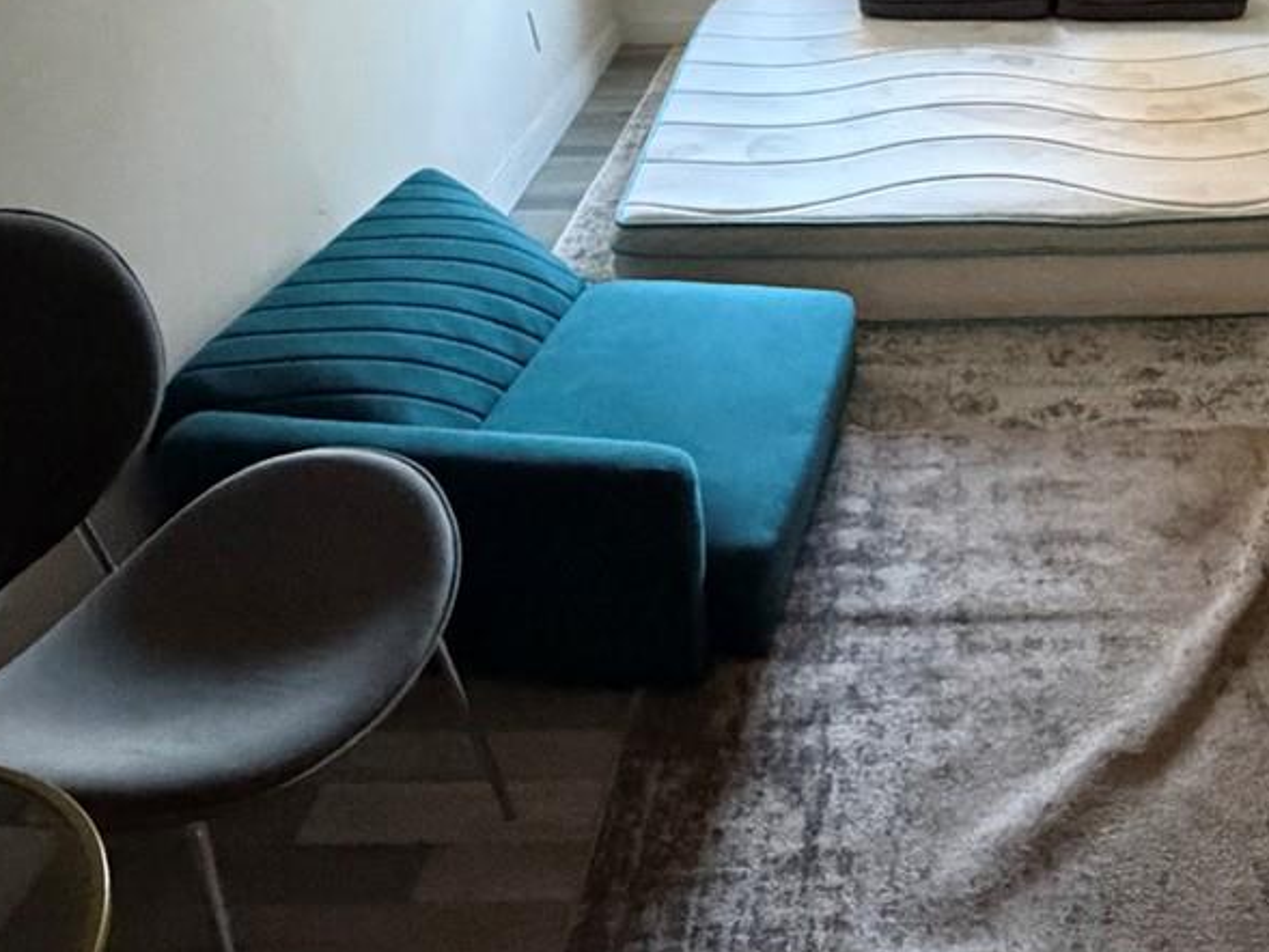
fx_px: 1393
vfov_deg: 36.5
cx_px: 974
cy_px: 198
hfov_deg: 46.9
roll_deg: -1.1
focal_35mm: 38
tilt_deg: -22.5
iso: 1250
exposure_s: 1/40
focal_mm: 2.22
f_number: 2.2
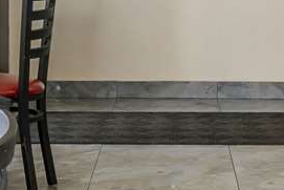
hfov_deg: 14.2
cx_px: 147
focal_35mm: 144
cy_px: -61
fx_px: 1137
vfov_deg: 9.4
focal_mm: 26
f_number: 10
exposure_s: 1/1.25
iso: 400
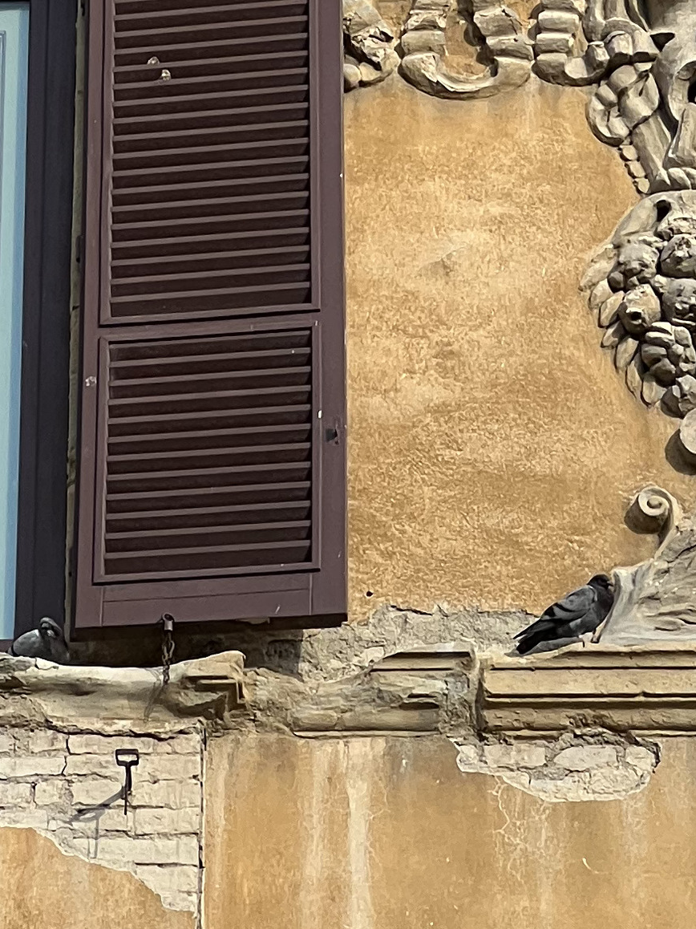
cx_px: 342
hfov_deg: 5.6
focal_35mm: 266
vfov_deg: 7.4
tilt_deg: +42.7
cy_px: -168
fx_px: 7134
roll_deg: +0.2
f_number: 2.8
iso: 32
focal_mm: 9
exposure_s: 1/350
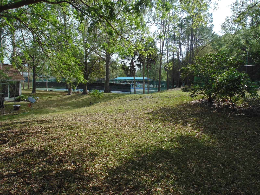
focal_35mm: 22
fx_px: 165
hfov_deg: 76.4
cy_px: 98
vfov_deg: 61.1
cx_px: 130
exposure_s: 1/640
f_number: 3.1
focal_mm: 4
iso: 80
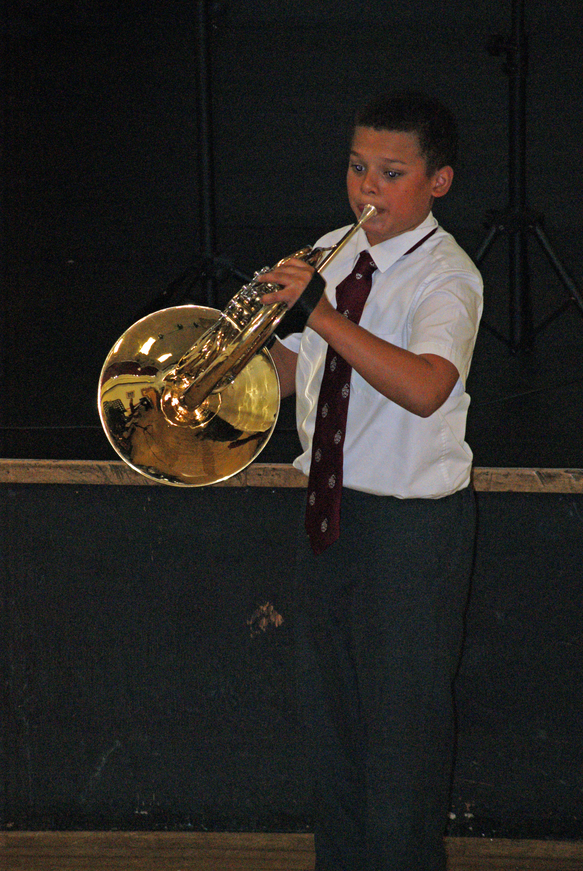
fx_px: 7266
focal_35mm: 300
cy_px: 436
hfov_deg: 4.6
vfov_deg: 6.9
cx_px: 292
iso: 400
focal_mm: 200
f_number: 5.6
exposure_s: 1/125
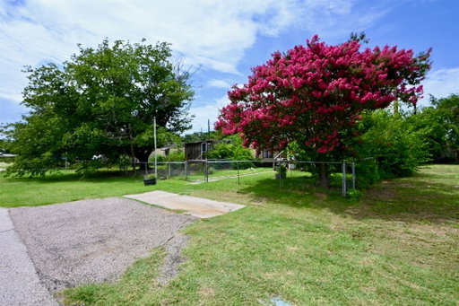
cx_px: 230
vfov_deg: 67.3
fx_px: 229
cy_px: 153
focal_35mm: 18
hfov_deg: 90.0
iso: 100
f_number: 7.1
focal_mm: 12
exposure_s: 1/400
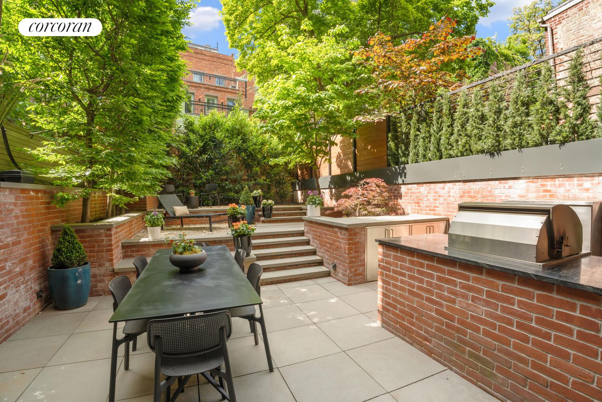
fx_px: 268
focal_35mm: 16
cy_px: 201
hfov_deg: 96.7
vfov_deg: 73.8
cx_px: 301
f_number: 11
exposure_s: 1/800
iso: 640
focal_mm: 16
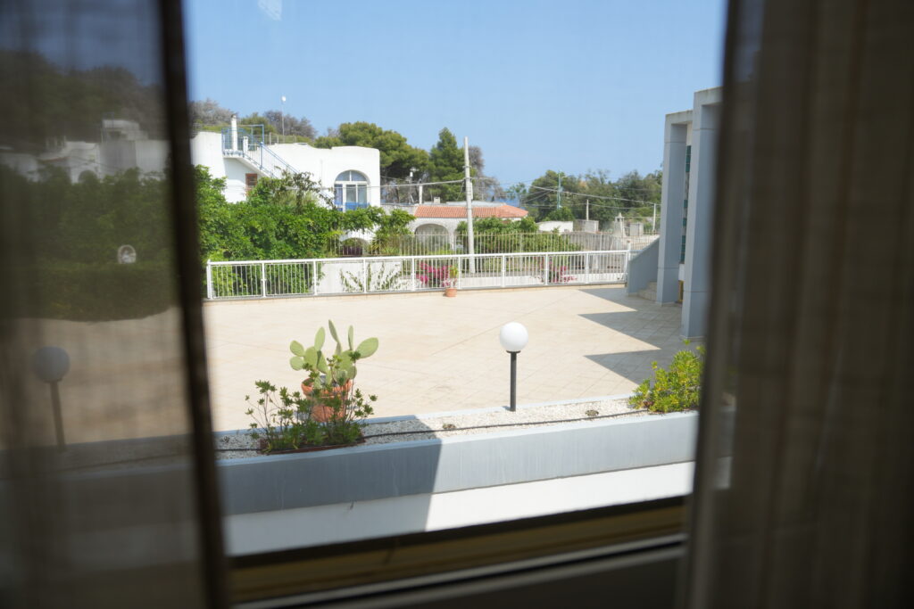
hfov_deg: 69.4
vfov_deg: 49.6
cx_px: 457
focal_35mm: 26
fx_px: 660
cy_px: 304
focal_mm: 26
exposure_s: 1/640
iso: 100
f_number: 2.8
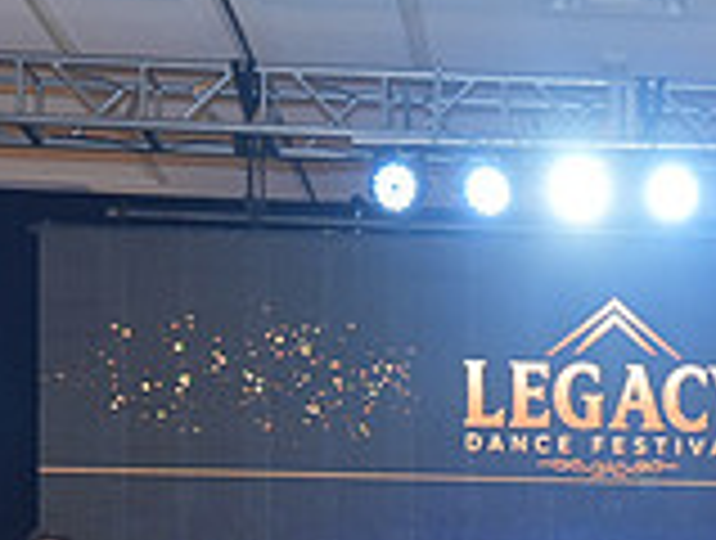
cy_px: 835
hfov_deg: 22.2
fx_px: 1741
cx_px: 743
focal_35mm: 84
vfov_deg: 16.0
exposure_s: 1/200
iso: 1250
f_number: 4
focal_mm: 24
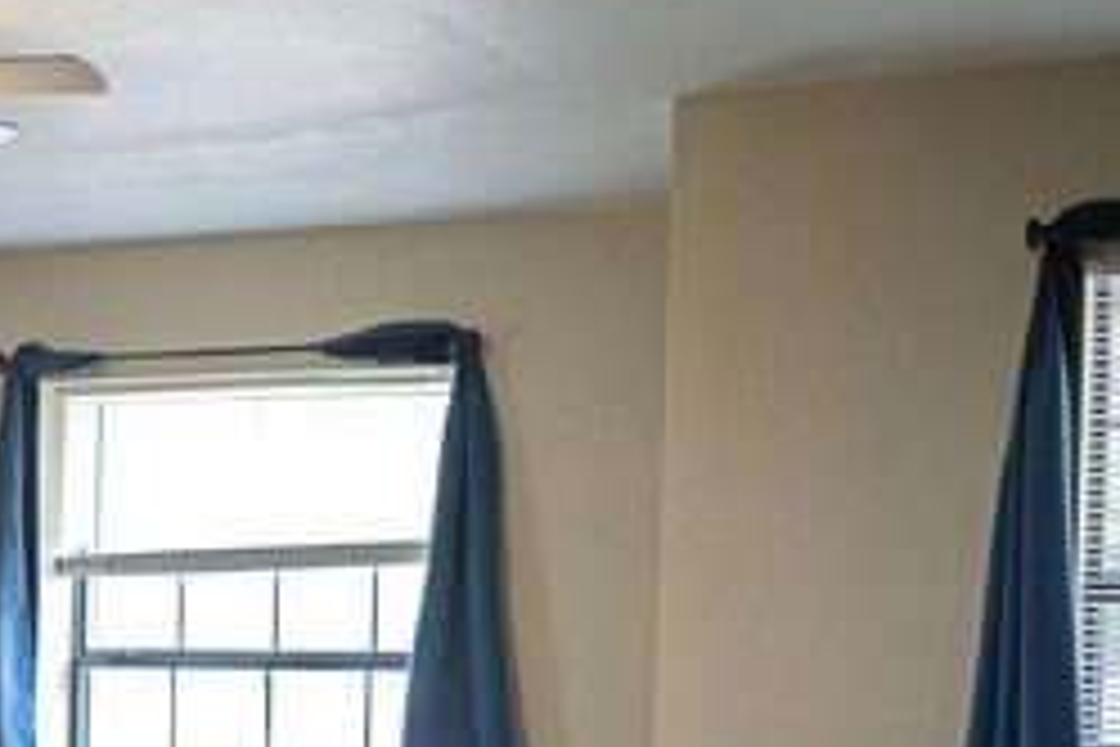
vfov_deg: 14.8
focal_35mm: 90
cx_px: -126
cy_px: 826
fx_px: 2800
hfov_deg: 21.4
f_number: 1.3
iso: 5000
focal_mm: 35
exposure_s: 1/2000
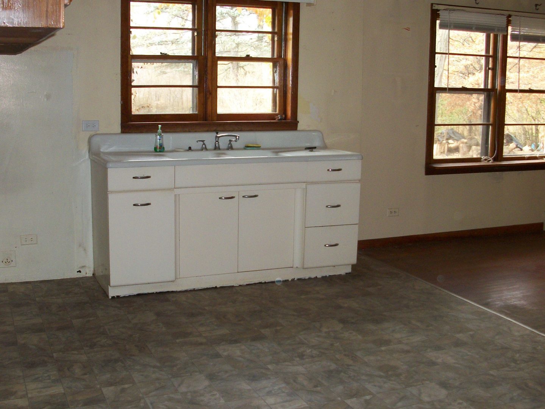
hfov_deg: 52.6
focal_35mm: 35
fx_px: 551
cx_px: 272
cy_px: 204
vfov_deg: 40.7
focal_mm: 6.3
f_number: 3.1
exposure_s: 1/80
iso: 160
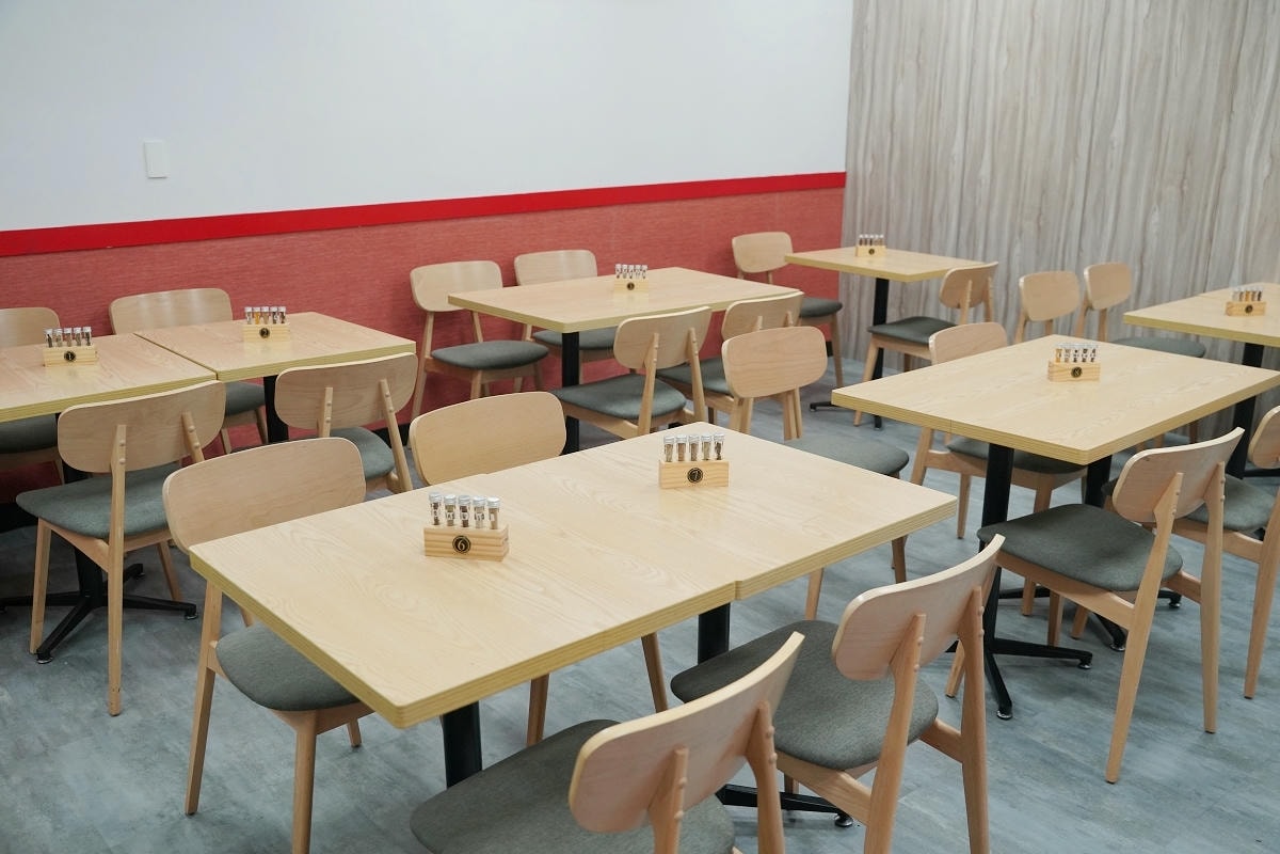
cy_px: 427
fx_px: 1138
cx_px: 640
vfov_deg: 41.1
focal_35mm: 32
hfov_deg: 58.7
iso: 1600
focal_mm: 32
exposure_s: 1/160
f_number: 4
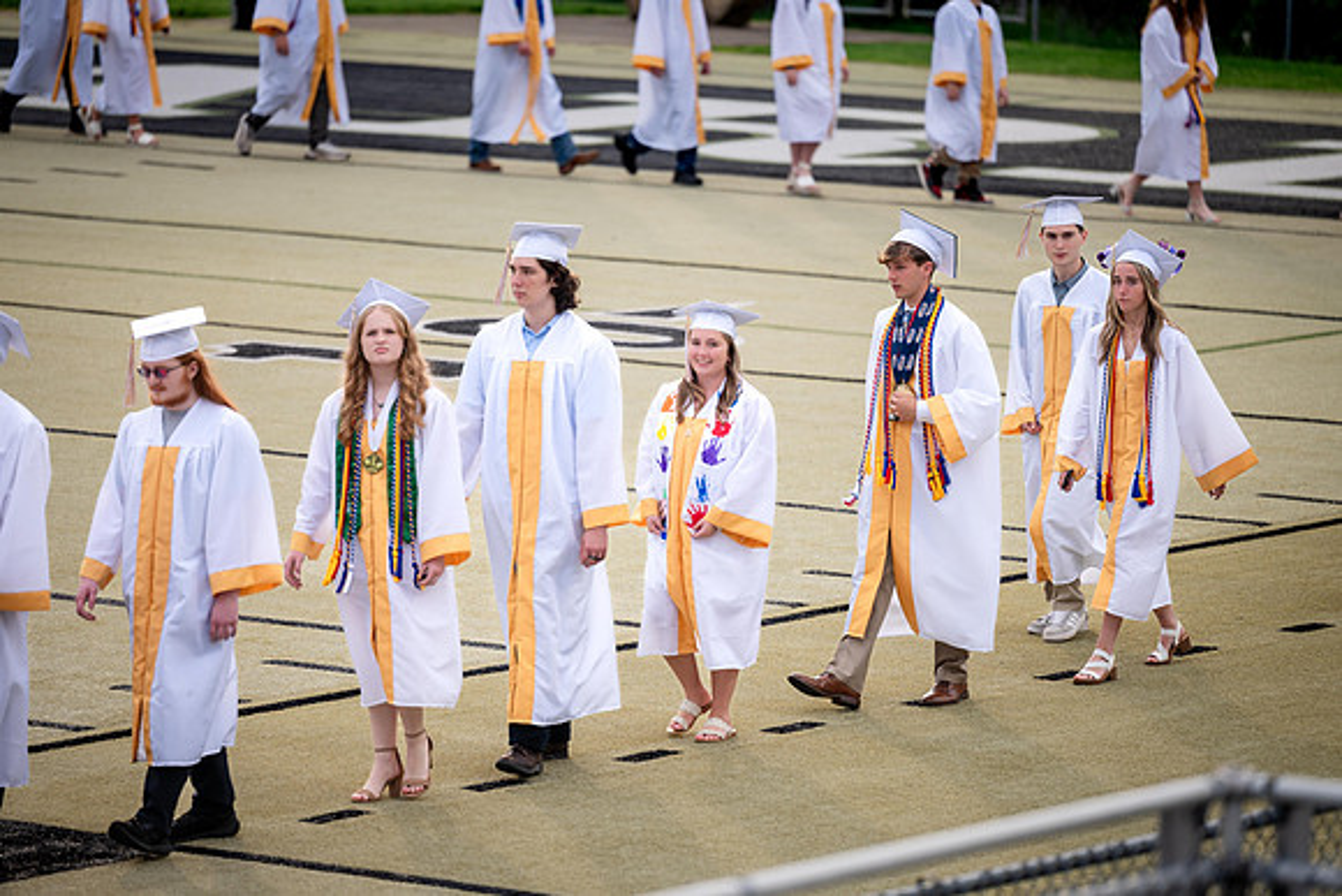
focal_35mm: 218
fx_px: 8130
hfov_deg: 9.4
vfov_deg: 6.3
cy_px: 438
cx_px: 675
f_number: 2.8
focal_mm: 200
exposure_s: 1/500
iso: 125
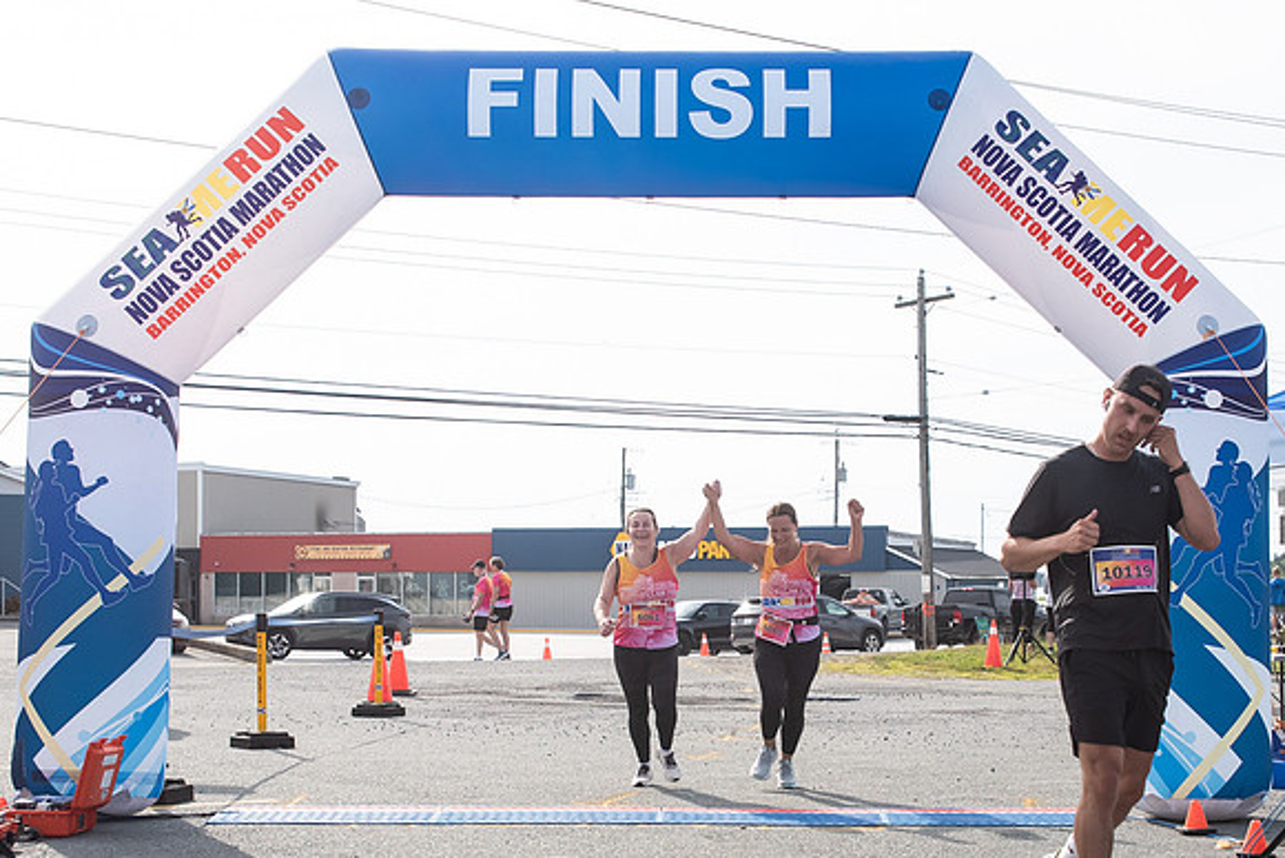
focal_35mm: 59
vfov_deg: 22.8
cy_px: 581
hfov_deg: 33.7
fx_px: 2119
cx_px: 716
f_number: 4
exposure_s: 1/3200
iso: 800
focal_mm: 32
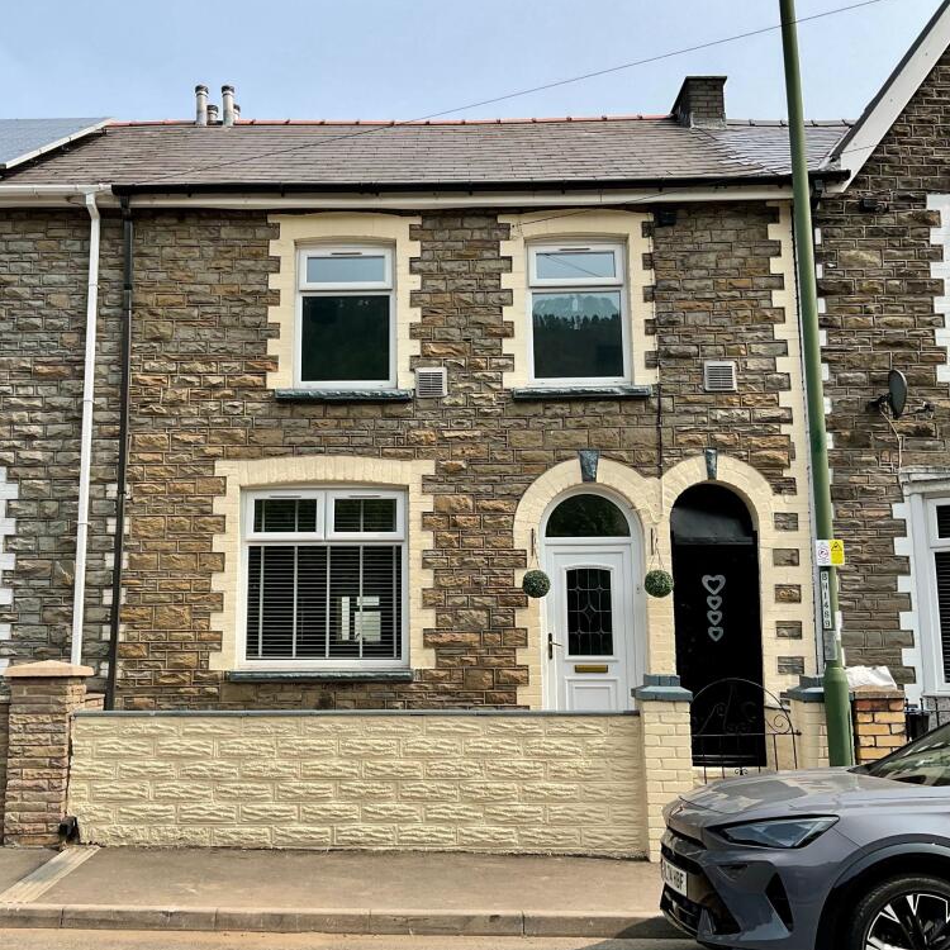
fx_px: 1087
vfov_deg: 47.2
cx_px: 423
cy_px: 483
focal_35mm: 35
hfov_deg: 47.1
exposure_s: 1/1412
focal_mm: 3
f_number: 1.8
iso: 16
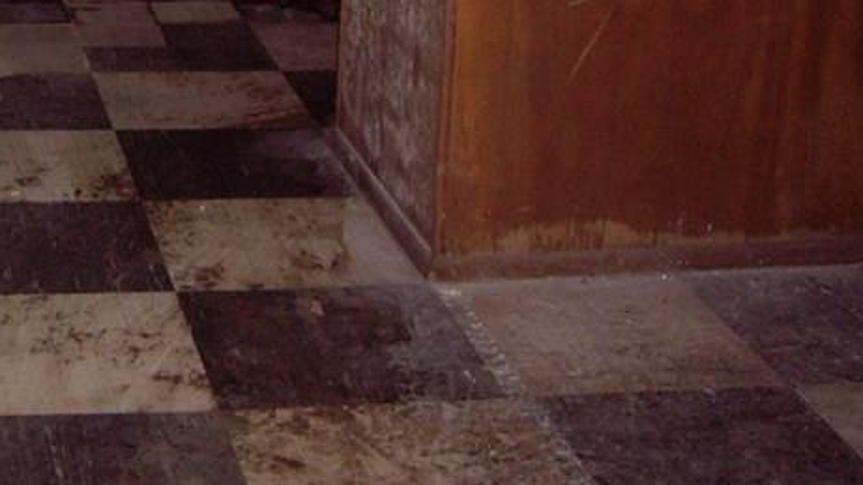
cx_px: -34
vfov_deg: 12.6
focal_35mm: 92
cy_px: -184
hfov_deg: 22.2
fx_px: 2105
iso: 200
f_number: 2.7
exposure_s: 1/40
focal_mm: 6.2
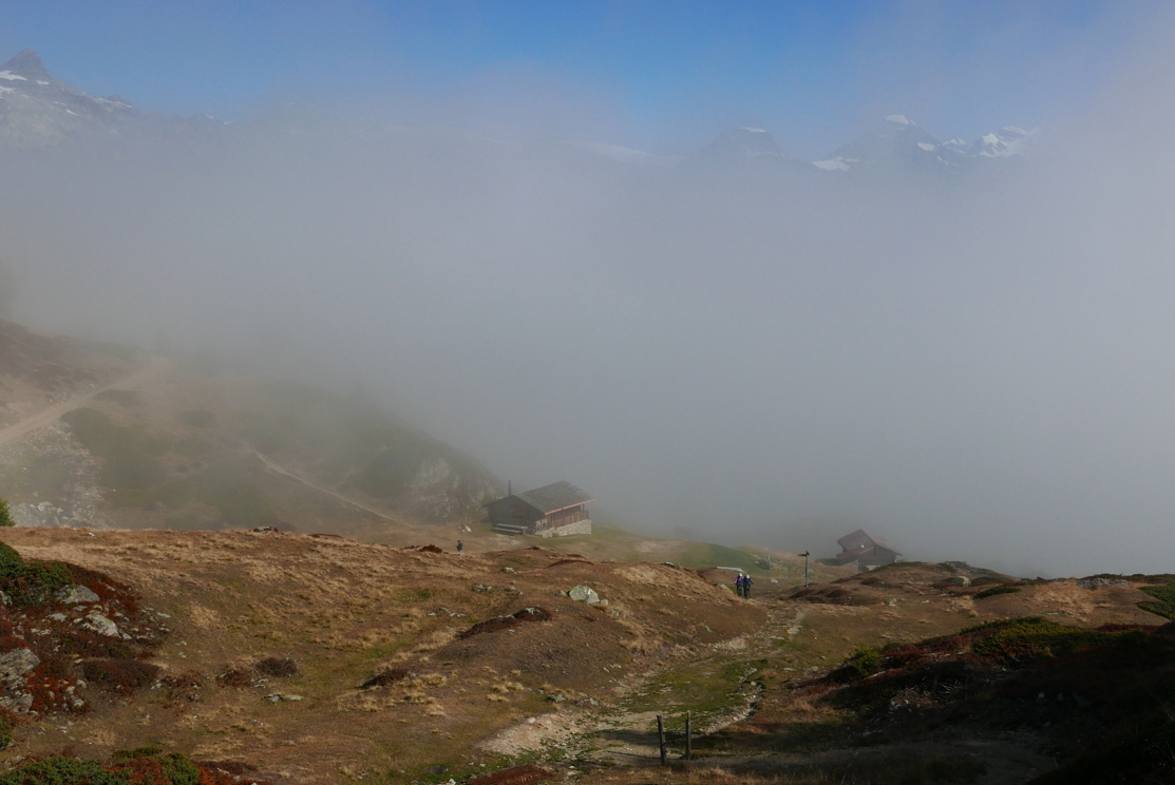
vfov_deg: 31.2
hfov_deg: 45.4
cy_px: 416
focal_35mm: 43
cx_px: 567
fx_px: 1405
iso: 200
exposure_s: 1/1600
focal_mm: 17.9
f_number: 5.6
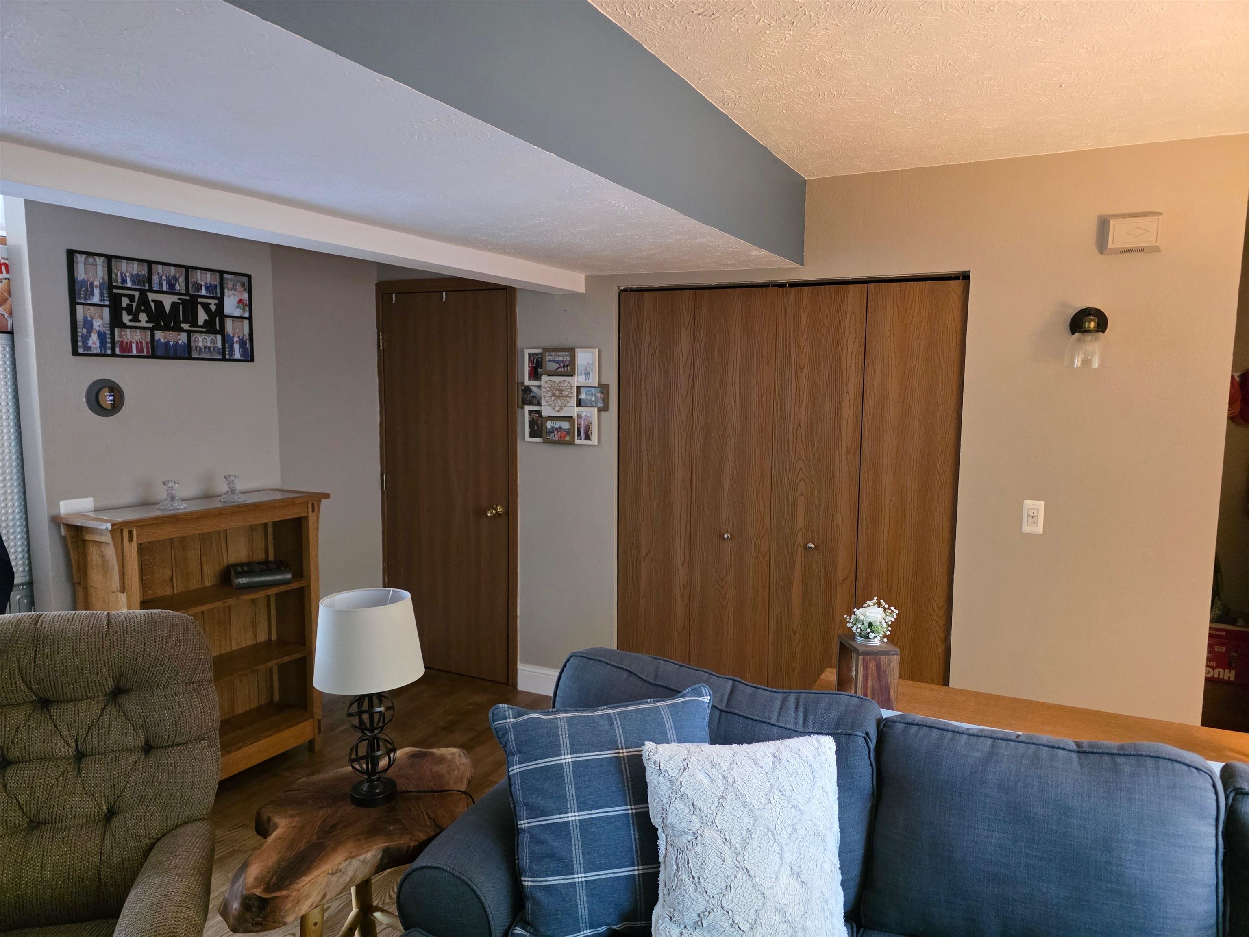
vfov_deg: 58.9
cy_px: 468
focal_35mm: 23
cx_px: 624
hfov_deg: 73.9
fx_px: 830
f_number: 1.7
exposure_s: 1/120
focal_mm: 6.3
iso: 1600
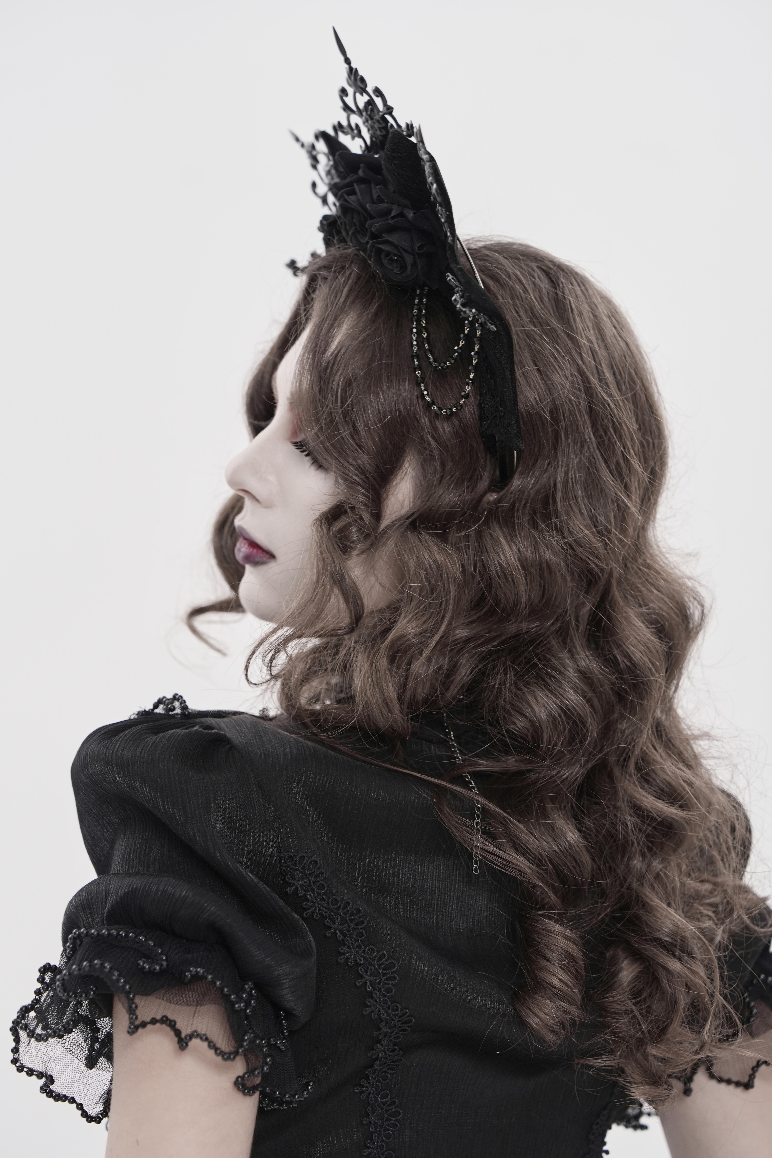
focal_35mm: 70
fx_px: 2251
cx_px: 386
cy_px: 579
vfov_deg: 28.8
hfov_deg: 19.5
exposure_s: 1/100
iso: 320
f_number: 4
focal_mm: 70
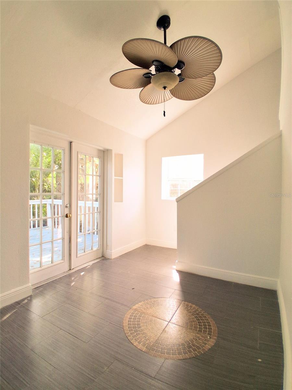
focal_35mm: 17
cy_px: 195
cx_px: 146
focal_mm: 1.4
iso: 64
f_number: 2.2
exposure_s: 1/120
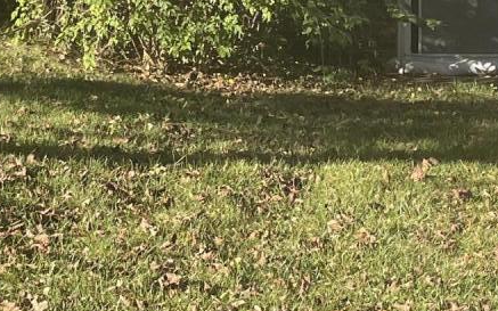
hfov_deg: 16.4
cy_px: 34
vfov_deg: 10.3
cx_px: 49
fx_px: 1710
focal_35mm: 126
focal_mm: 4.2
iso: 32
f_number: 1.6
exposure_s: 1/1304
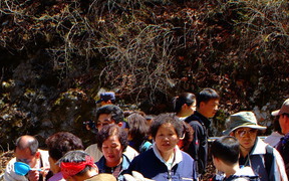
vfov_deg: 12.3
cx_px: 87
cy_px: 226
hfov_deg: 19.9
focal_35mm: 104
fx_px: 819
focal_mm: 28
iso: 100
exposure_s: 1/125
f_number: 5.6
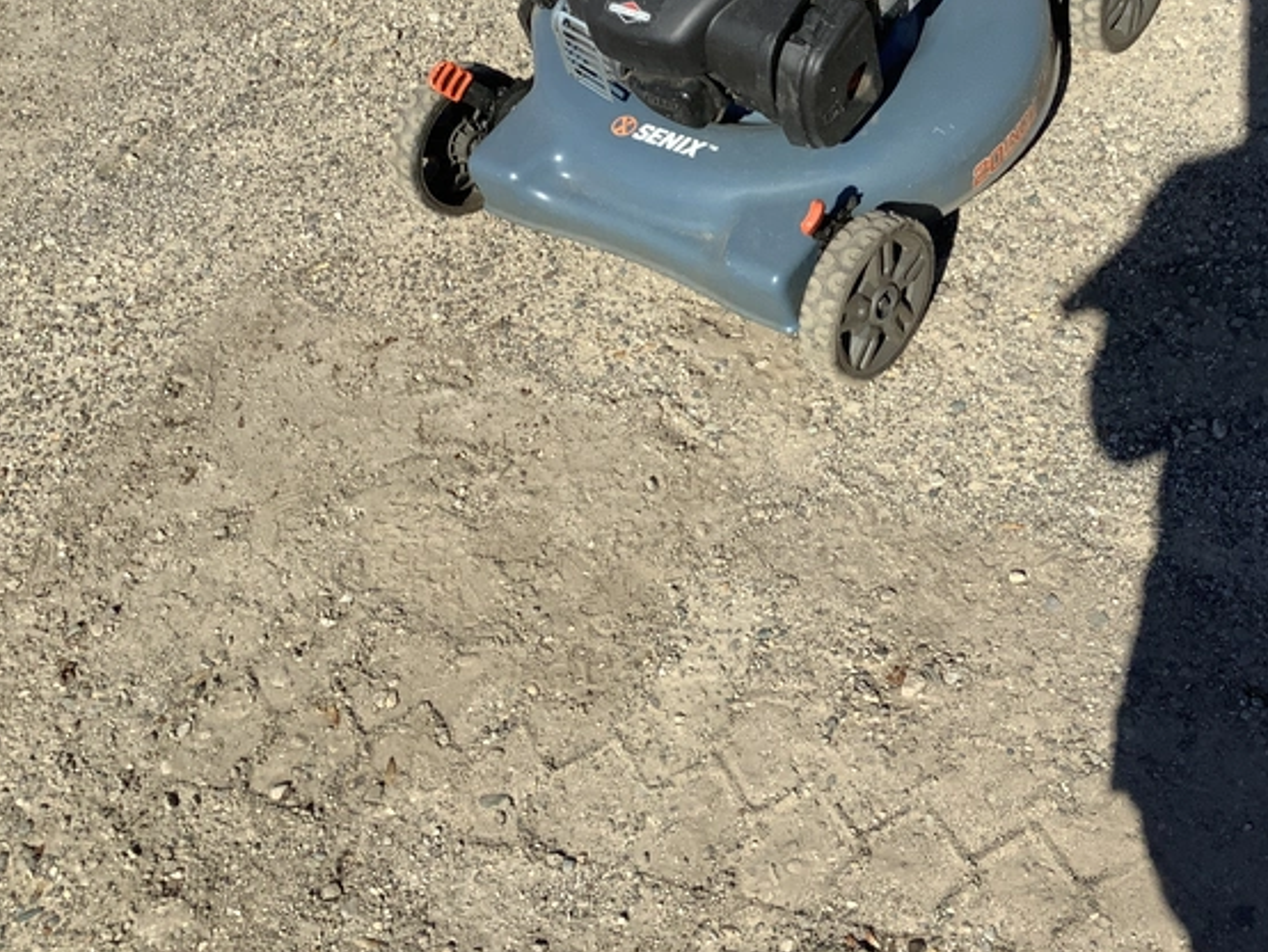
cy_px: 312
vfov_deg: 34.0
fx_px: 1539
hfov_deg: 44.2
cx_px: 826
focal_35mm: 42
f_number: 2.4
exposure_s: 1/2203
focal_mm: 3.3
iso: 25
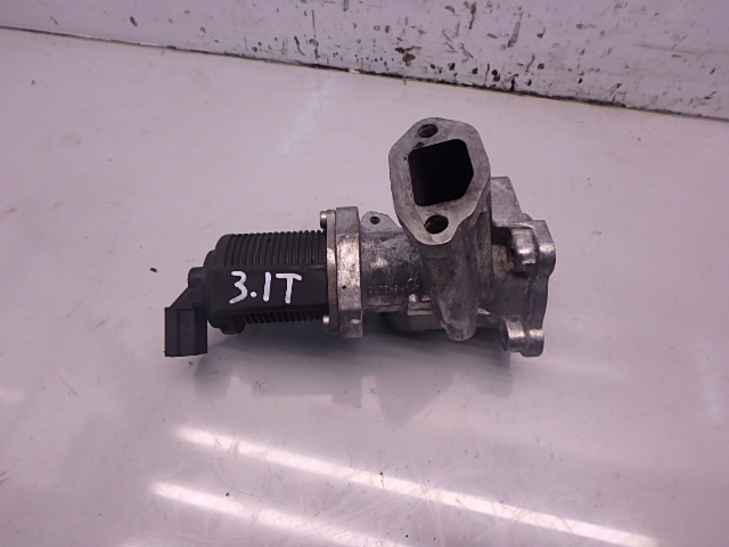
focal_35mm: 21
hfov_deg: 79.0
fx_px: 442
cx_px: 364
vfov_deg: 63.4
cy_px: 274
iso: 160
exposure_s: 1/60
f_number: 3.5
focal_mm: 3.7
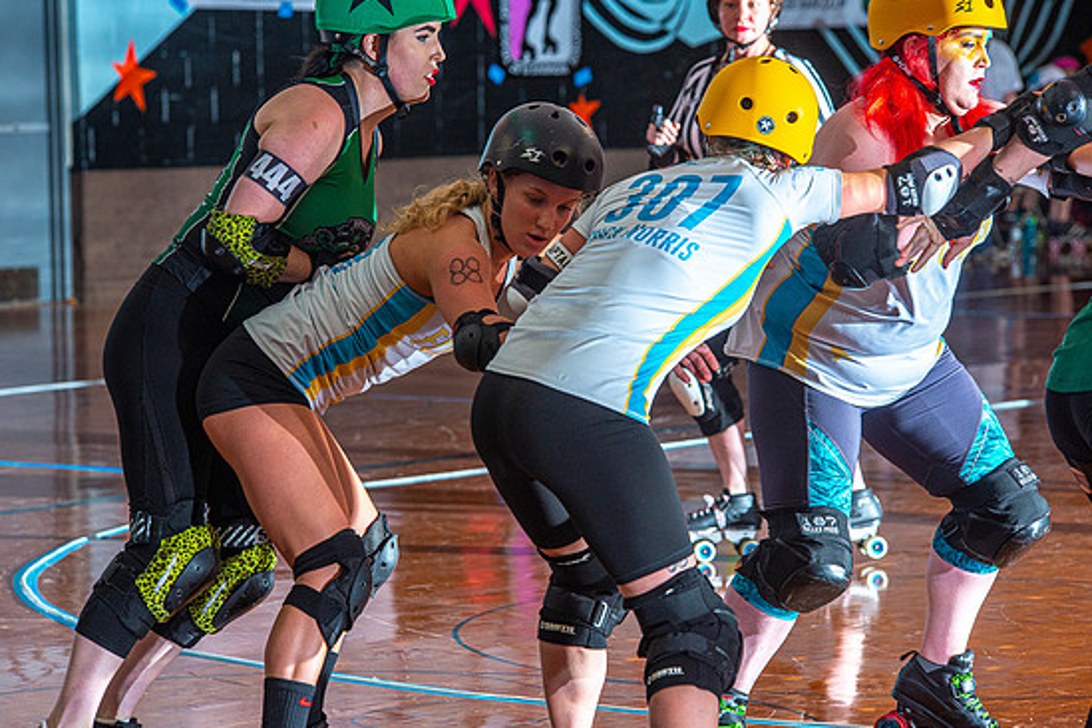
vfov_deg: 8.1
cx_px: 557
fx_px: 5126
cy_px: 363
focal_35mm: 169
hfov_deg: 12.2
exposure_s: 1/160
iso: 640
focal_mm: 160
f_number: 7.1
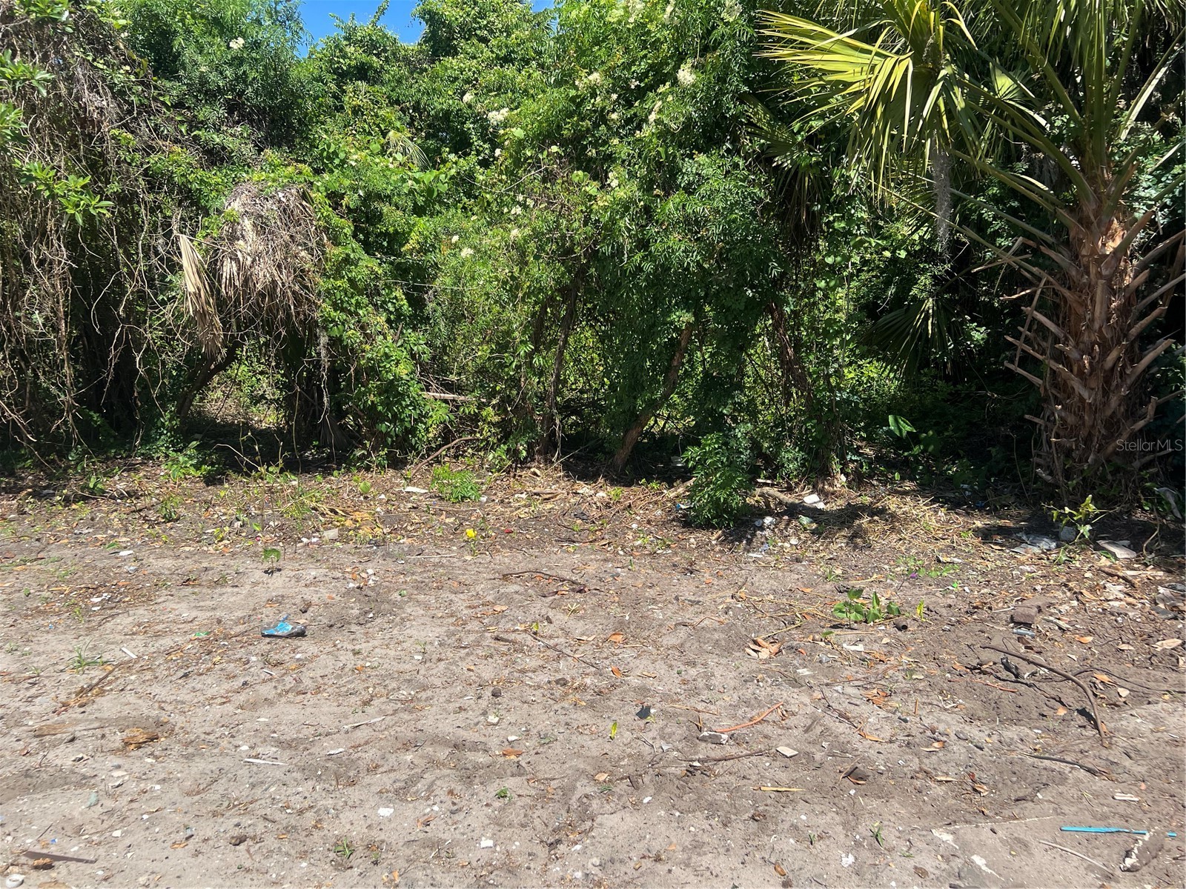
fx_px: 891
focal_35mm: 26
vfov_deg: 53.1
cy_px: 444
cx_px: 593
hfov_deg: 67.3
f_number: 1.5
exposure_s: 1/2632
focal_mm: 5.7
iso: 50
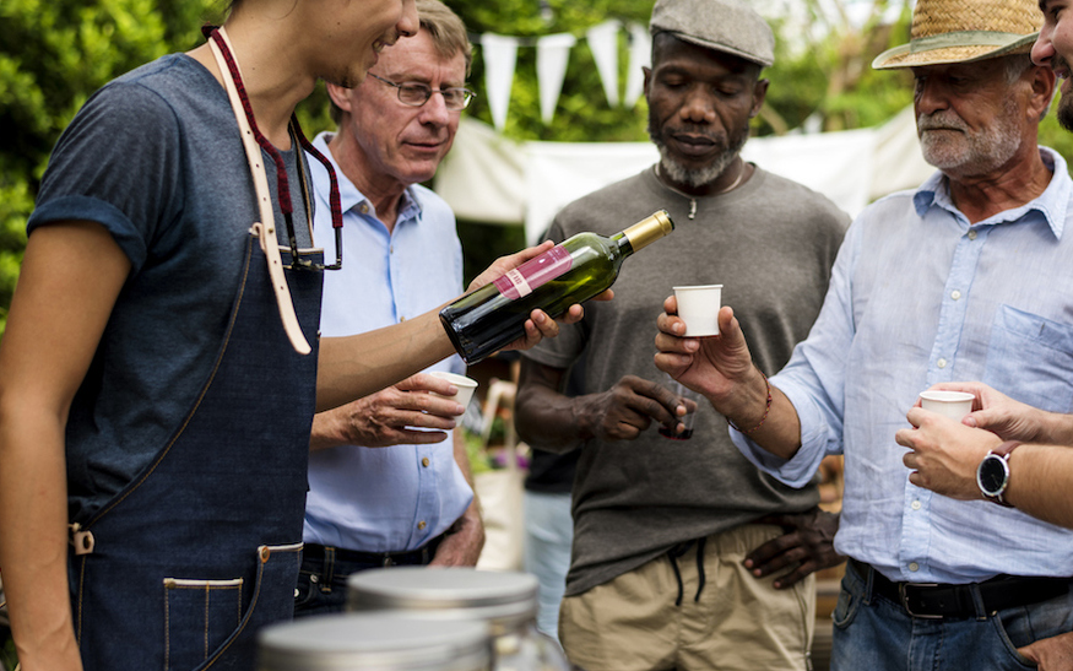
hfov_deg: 30.6
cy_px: 329
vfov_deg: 19.4
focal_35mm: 67
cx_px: 600
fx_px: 1959
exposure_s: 1/500
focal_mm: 58
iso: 100
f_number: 2.8
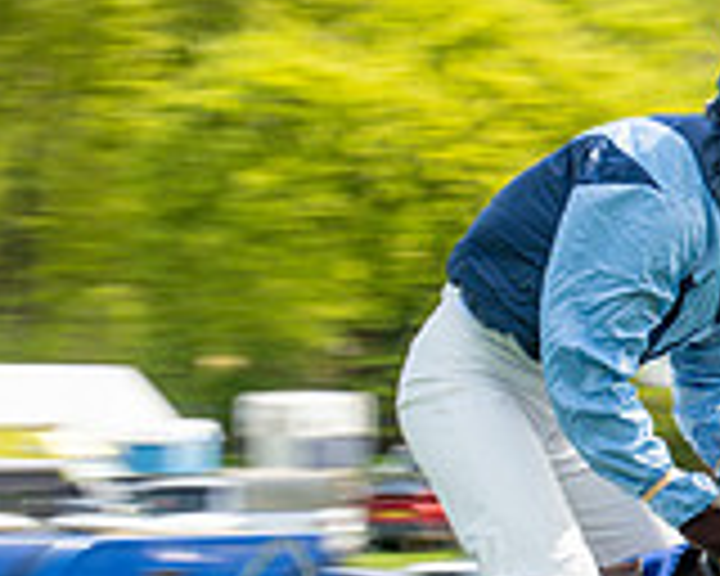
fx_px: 8055
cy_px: 800
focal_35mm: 378
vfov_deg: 4.1
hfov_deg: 5.1
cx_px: 14
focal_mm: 75
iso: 100
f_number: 9
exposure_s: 1/160
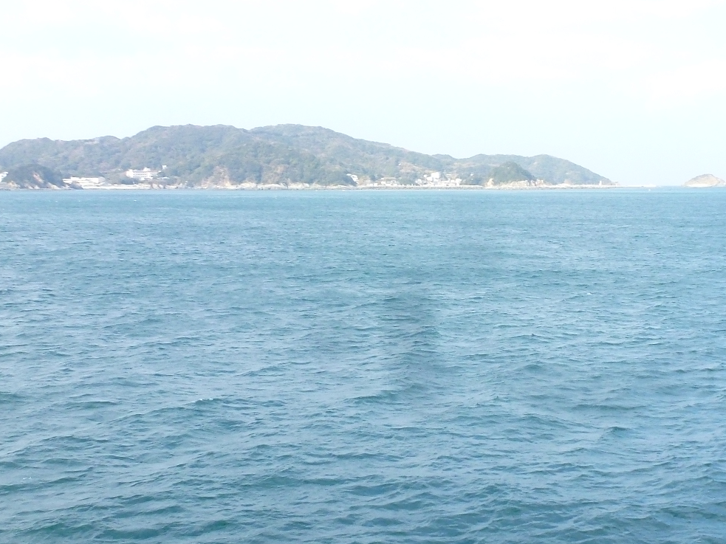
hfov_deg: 37.3
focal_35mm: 50
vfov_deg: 29.1
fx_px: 1049
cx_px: 540
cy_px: 232
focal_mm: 4.3
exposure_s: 1/200
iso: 100
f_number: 4
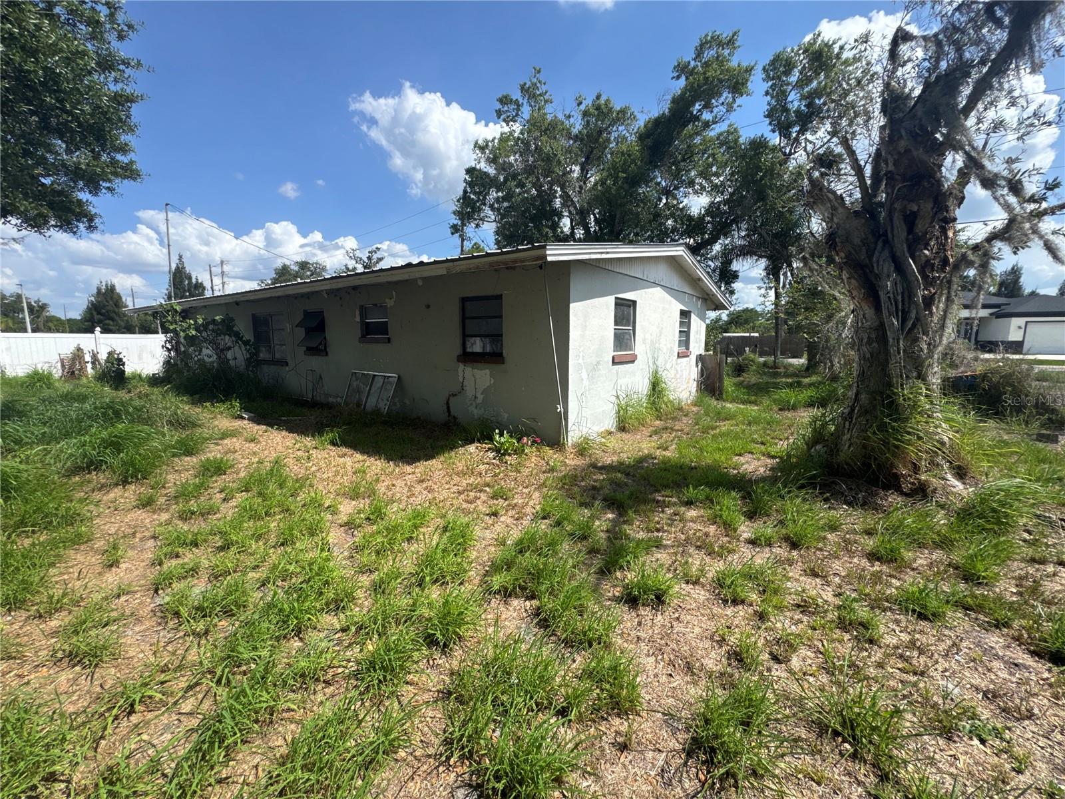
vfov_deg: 85.7
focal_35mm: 14
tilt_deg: -7.3
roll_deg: -0.6
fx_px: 431
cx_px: 532
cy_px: 400
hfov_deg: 102.1
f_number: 2.2
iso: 40
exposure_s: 1/1536
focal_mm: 2.22
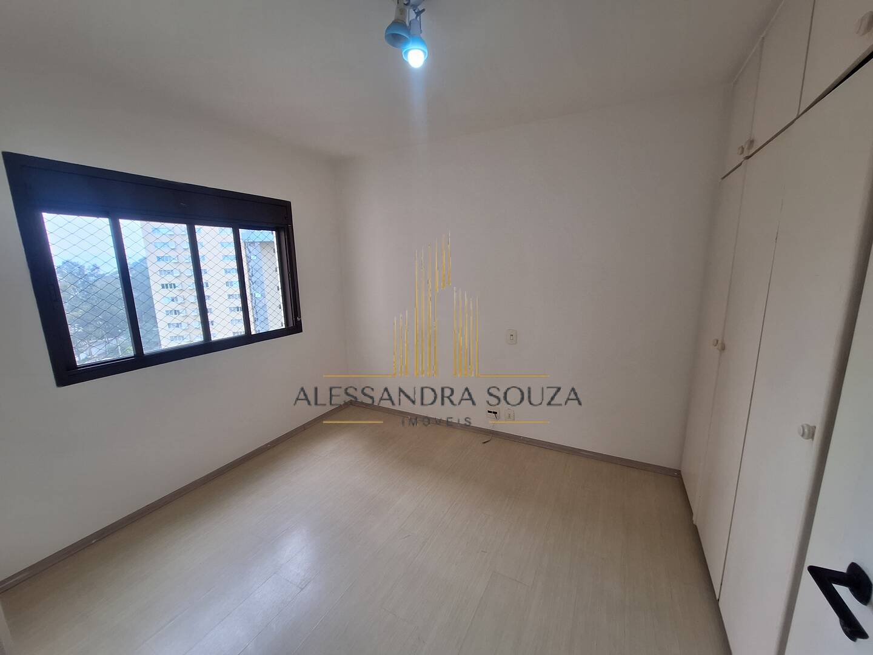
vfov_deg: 89.9
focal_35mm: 13
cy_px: 328
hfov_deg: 106.2
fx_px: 328
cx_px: 436
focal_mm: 1.74
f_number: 2.2
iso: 64
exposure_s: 1/120
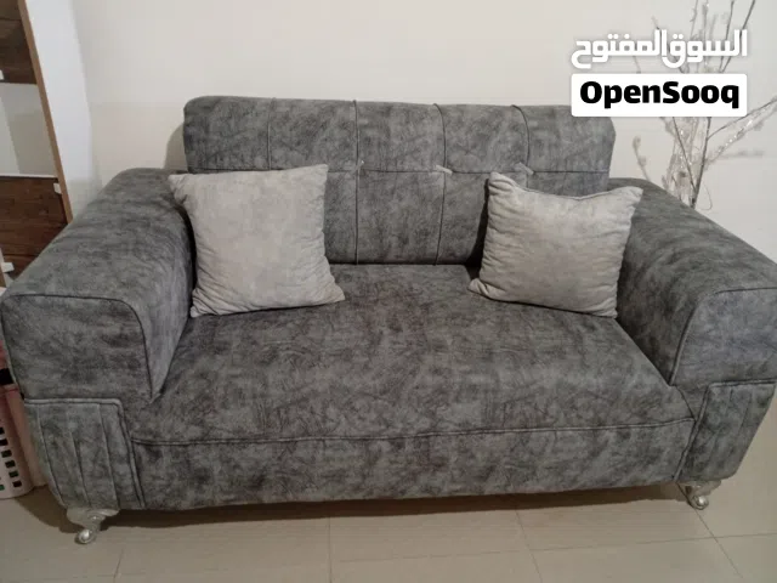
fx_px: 606
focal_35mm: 27
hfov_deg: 65.3
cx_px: 388
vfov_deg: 51.4
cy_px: 292
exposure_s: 1/20
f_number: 1.8
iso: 753
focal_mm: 3.98
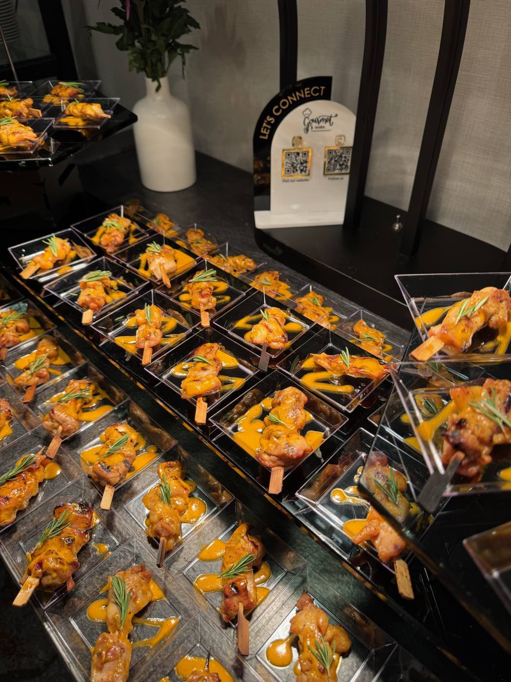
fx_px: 472
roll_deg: +2.6
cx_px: 256
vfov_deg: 71.6
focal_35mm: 24
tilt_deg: -43.0
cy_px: 341
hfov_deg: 56.8
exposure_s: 1/120
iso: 80
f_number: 1.78
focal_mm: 6.76
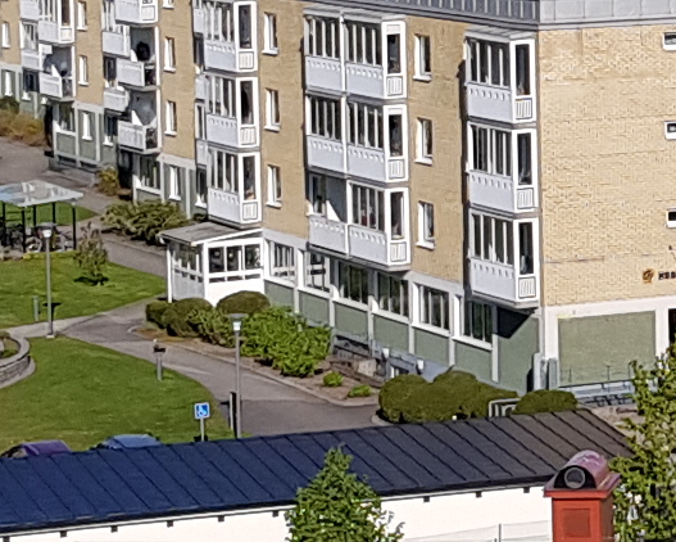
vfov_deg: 7.9
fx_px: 3883
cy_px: -15
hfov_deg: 9.7
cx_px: 1007
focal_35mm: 194
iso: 40
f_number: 1.7
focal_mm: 4.2
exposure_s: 1/3648
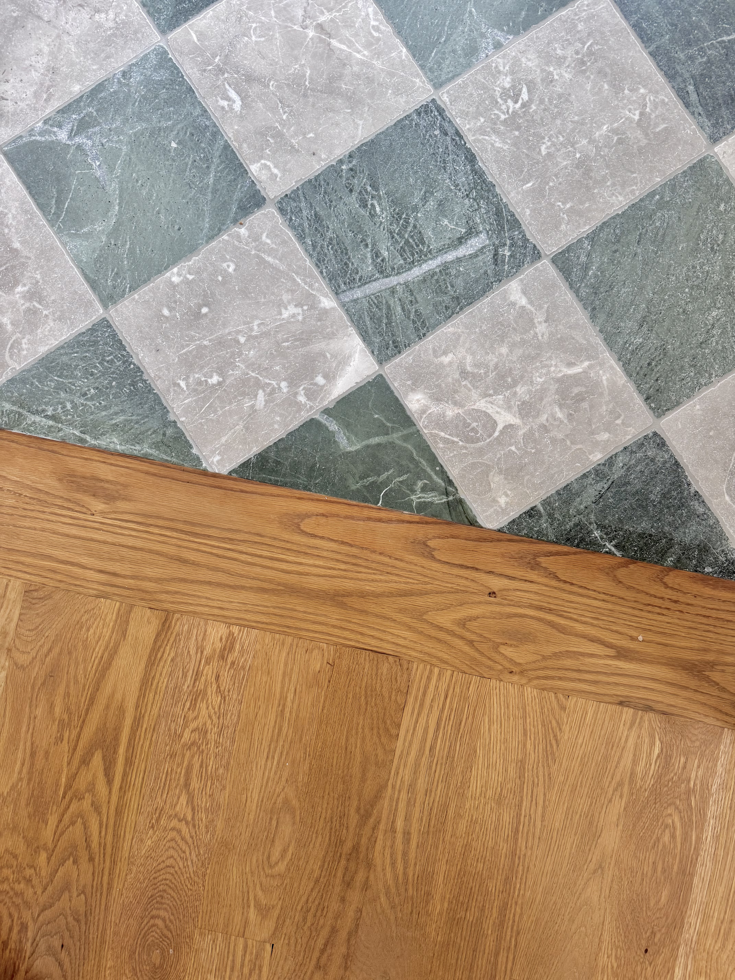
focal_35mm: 24
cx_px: 368
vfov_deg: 71.6
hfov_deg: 56.8
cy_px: 490
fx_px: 679
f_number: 1.78
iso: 125
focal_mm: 6.76
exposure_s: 1/121
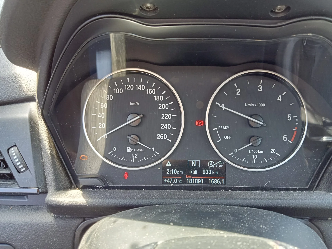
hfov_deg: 63.4
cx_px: 166
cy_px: 124
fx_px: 269
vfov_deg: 49.7
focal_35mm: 28
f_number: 2.2
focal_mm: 3.46
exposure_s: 1/33.3
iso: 172
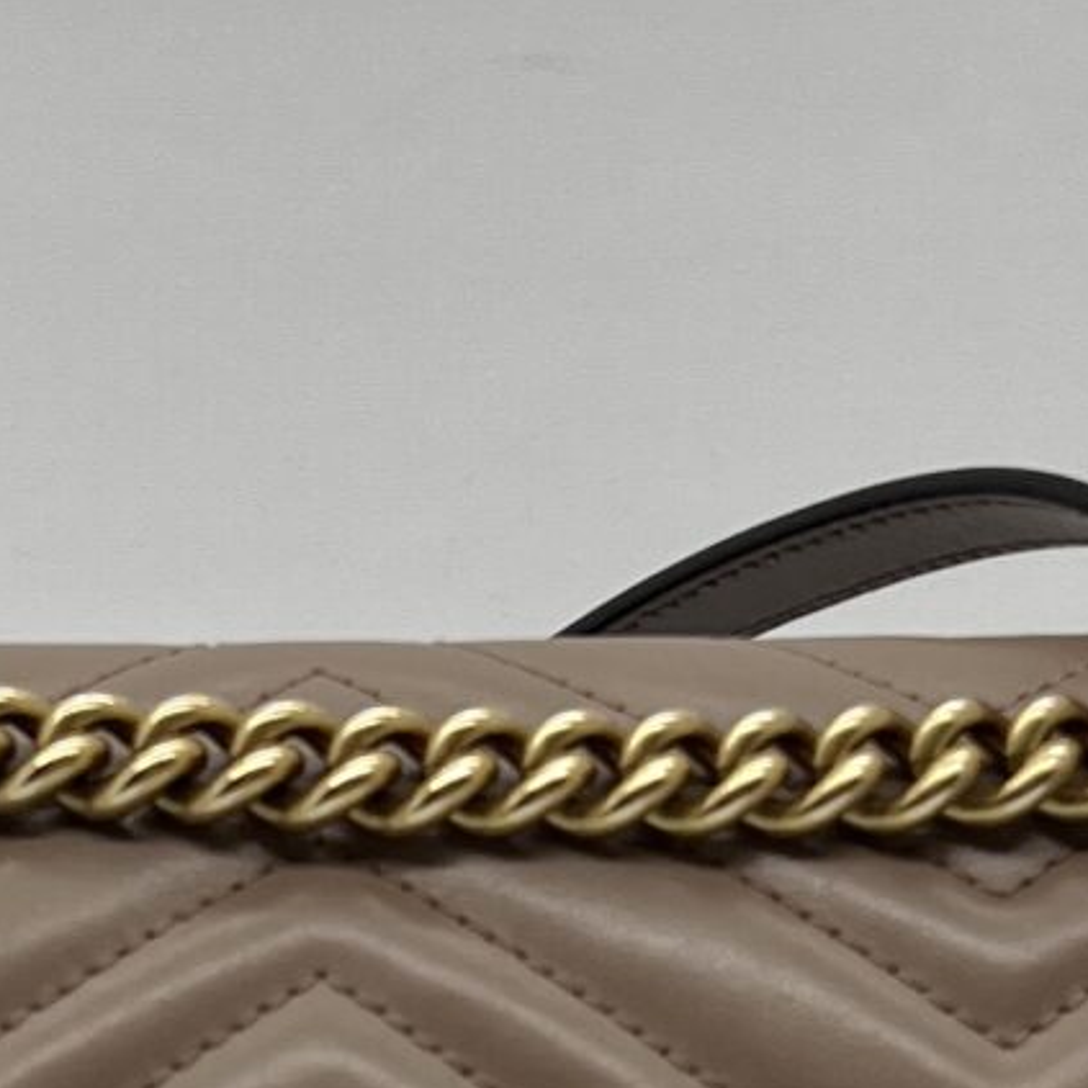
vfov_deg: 12.3
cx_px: 319
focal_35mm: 139
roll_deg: +0.9
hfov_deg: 12.5
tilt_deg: -5.8
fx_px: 4943
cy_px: 1268
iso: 50
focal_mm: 5.7
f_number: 1.5
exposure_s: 1/323
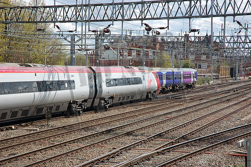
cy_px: 84
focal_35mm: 93
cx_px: 126
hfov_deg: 21.9
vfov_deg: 14.7
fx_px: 648
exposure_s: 1/500
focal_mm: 62
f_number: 5.6
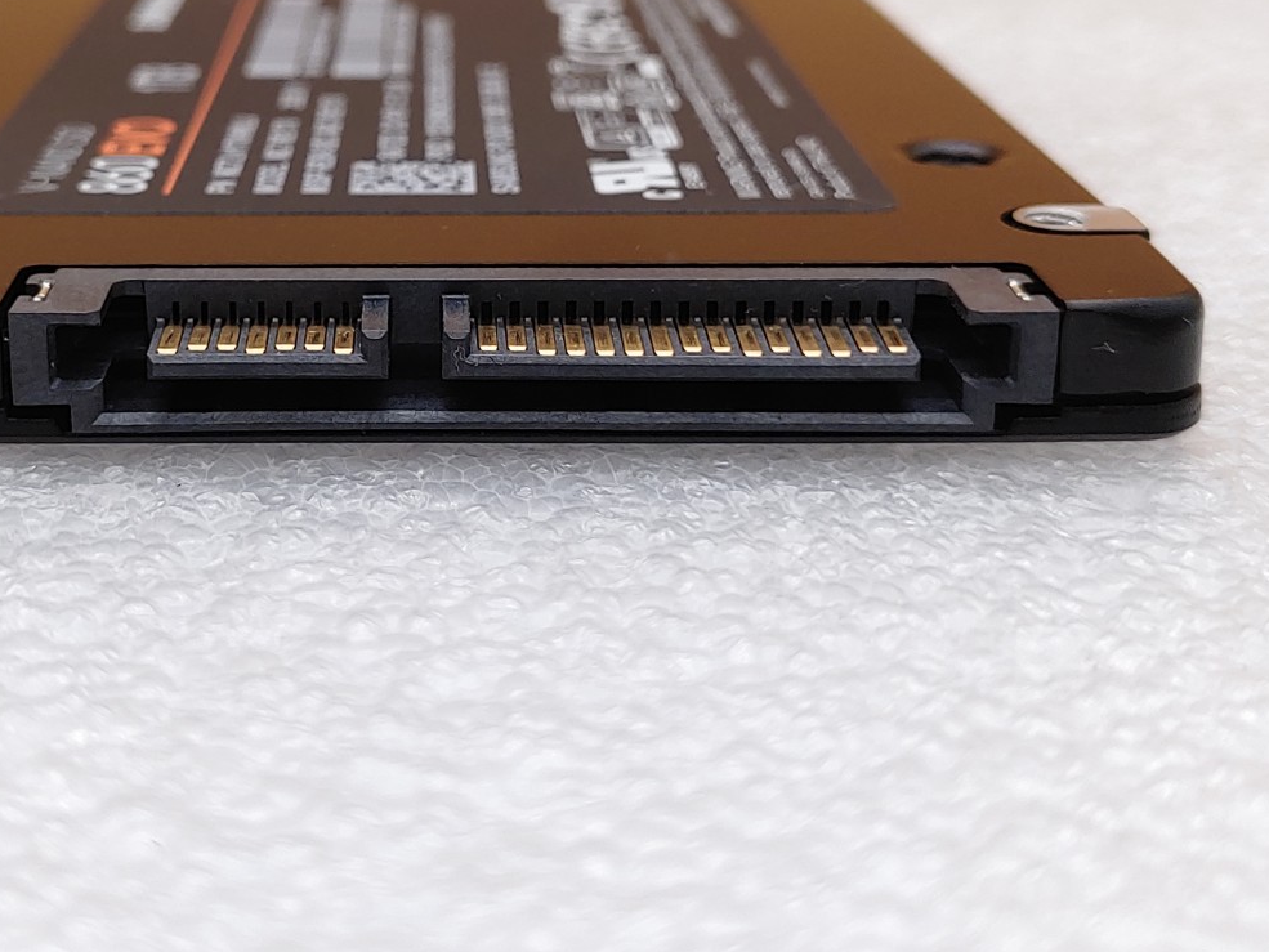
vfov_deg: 25.4
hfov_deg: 33.5
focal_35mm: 57
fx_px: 2090
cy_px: 259
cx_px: 419
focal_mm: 4.36
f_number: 1.8
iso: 50
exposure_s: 1/120
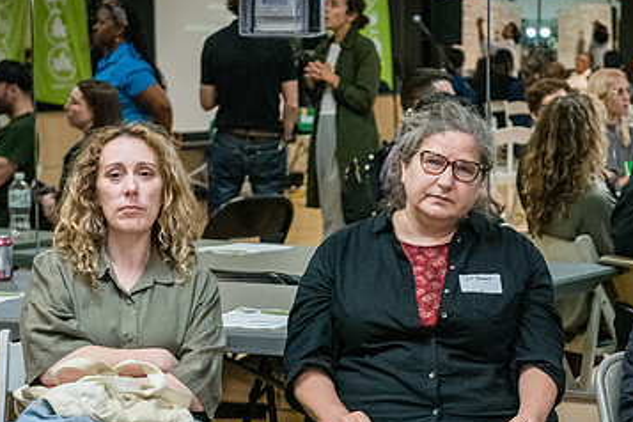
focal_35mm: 107
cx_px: 418
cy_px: 248
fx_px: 1881
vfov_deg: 12.8
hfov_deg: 19.0
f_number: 4
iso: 5000
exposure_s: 1/320
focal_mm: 60
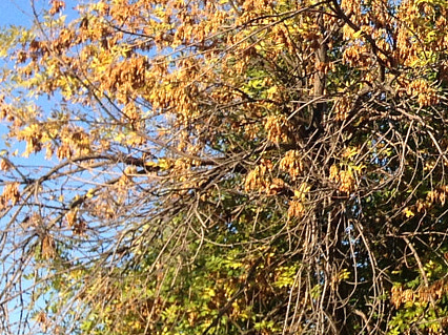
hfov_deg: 14.6
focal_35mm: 124
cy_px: -50
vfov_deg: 11.7
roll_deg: -2.3
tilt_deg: +20.7
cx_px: 713
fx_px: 1604
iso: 50
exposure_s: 1/903
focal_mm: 4.12
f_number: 2.4
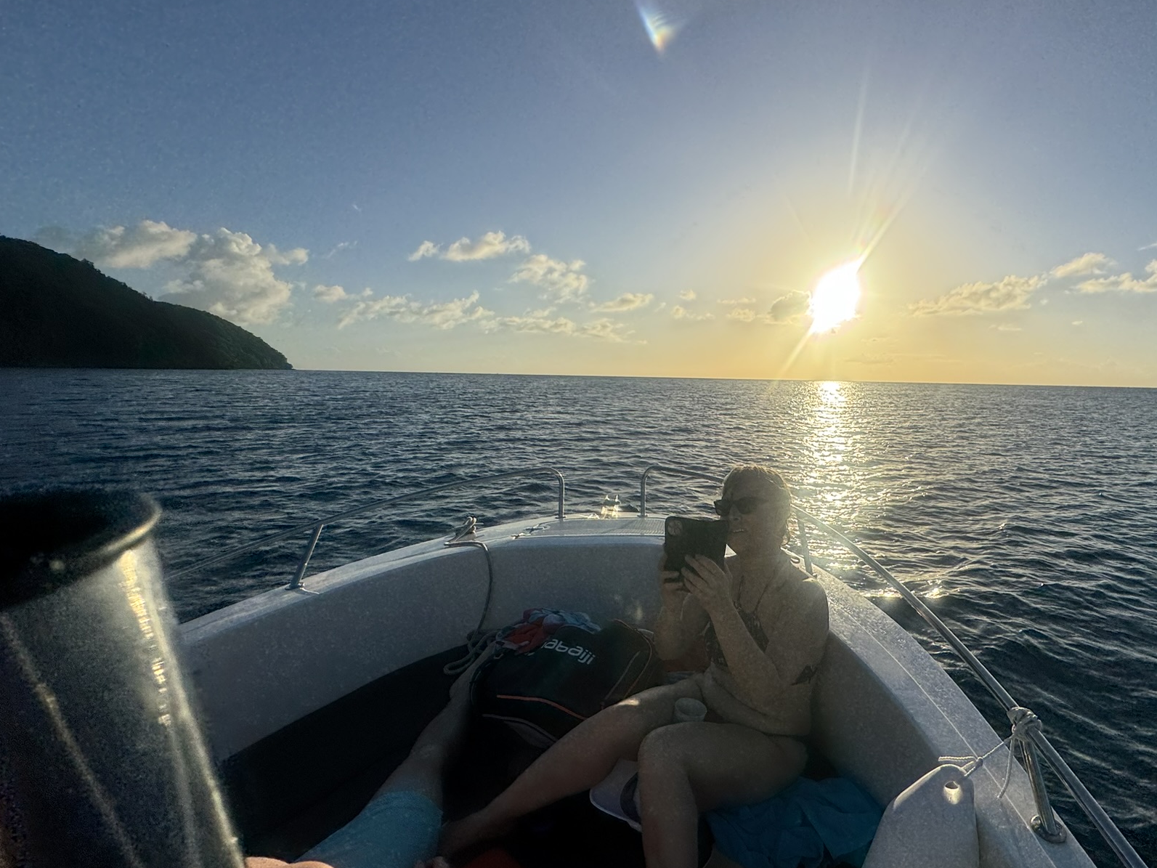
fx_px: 602
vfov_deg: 71.6
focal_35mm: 18
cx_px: 728
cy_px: 443
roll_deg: -1.2
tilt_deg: -2.6
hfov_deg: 85.9
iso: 32
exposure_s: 1/4630
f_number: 2.2
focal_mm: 2.22
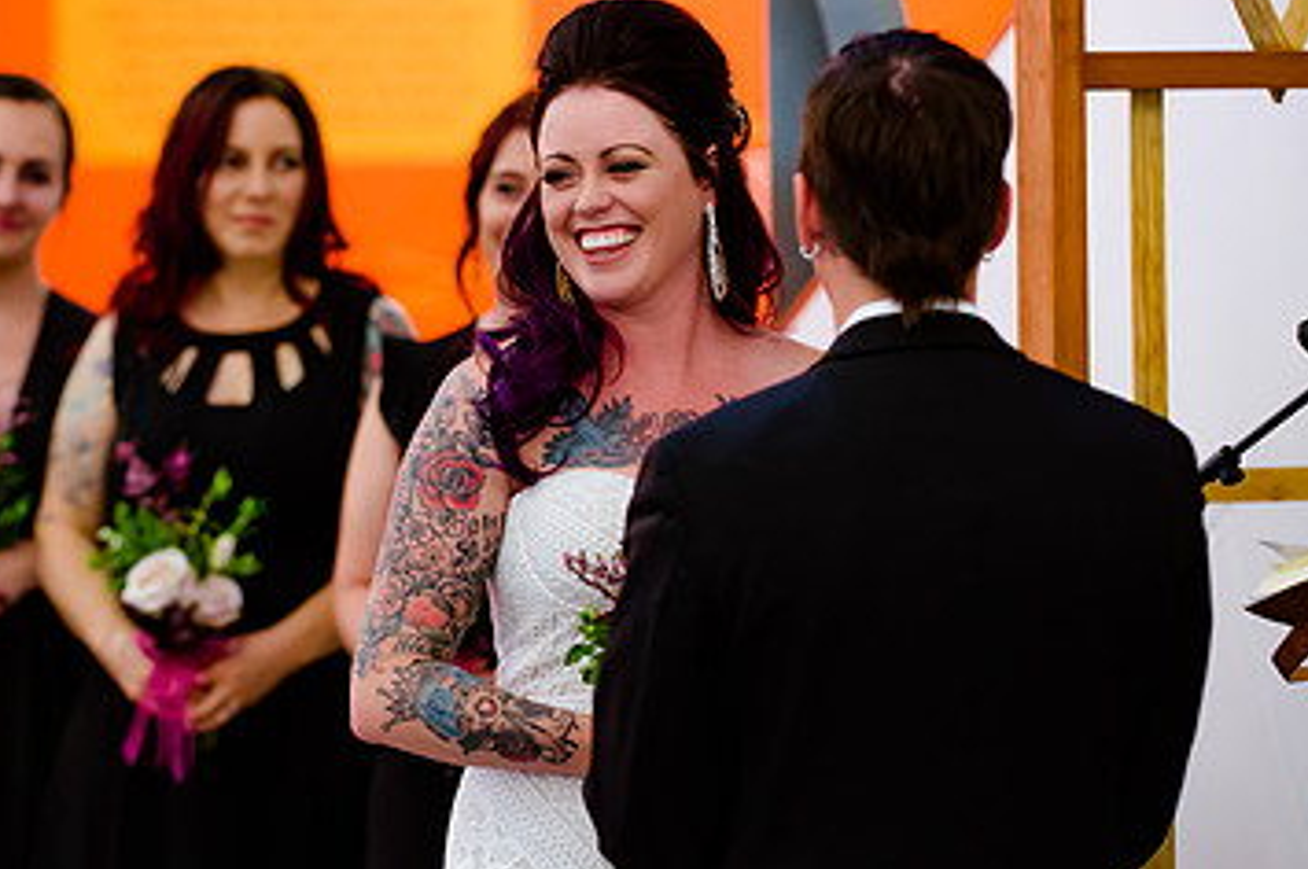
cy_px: 298
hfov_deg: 10.5
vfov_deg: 7.0
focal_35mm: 196
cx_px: 520
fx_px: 7115
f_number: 2.8
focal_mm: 120
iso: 2500
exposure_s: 1/100
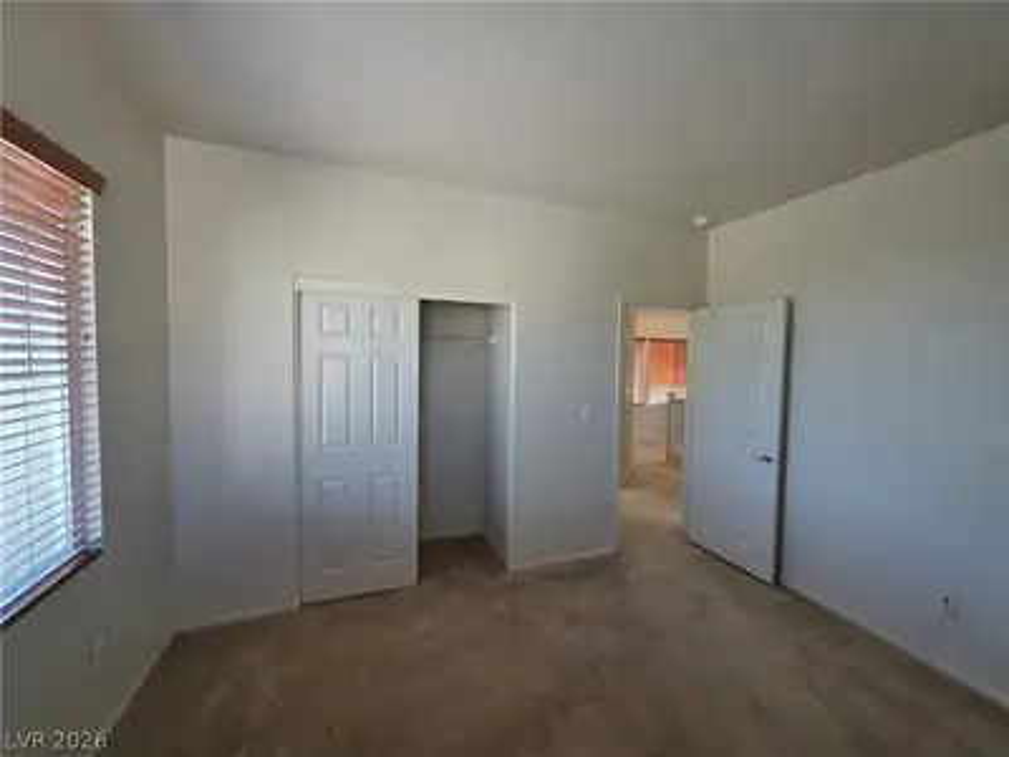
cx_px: 504
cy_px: 378
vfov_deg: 89.9
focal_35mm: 13
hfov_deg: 106.2
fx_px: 379
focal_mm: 2.2
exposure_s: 1/120
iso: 100
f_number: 1.9
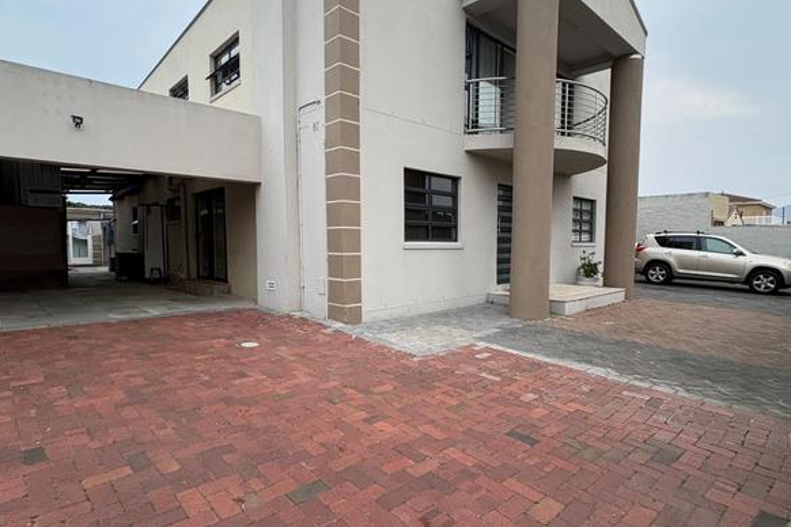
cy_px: 274
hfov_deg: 84.0
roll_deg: -0.3
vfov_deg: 61.9
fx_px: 439
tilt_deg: -2.9
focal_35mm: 20
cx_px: 385
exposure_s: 1/100
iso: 200
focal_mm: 2.22
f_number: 2.2
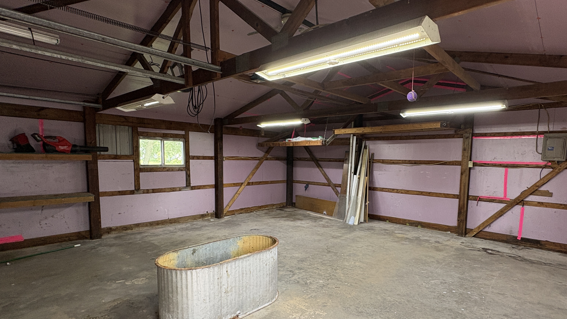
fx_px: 301
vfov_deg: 55.6
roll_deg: -1.4
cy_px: 186
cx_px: 318
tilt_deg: -6.6
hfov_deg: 86.2
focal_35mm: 20
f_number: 2.2
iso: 200
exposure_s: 1/120
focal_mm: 2.22
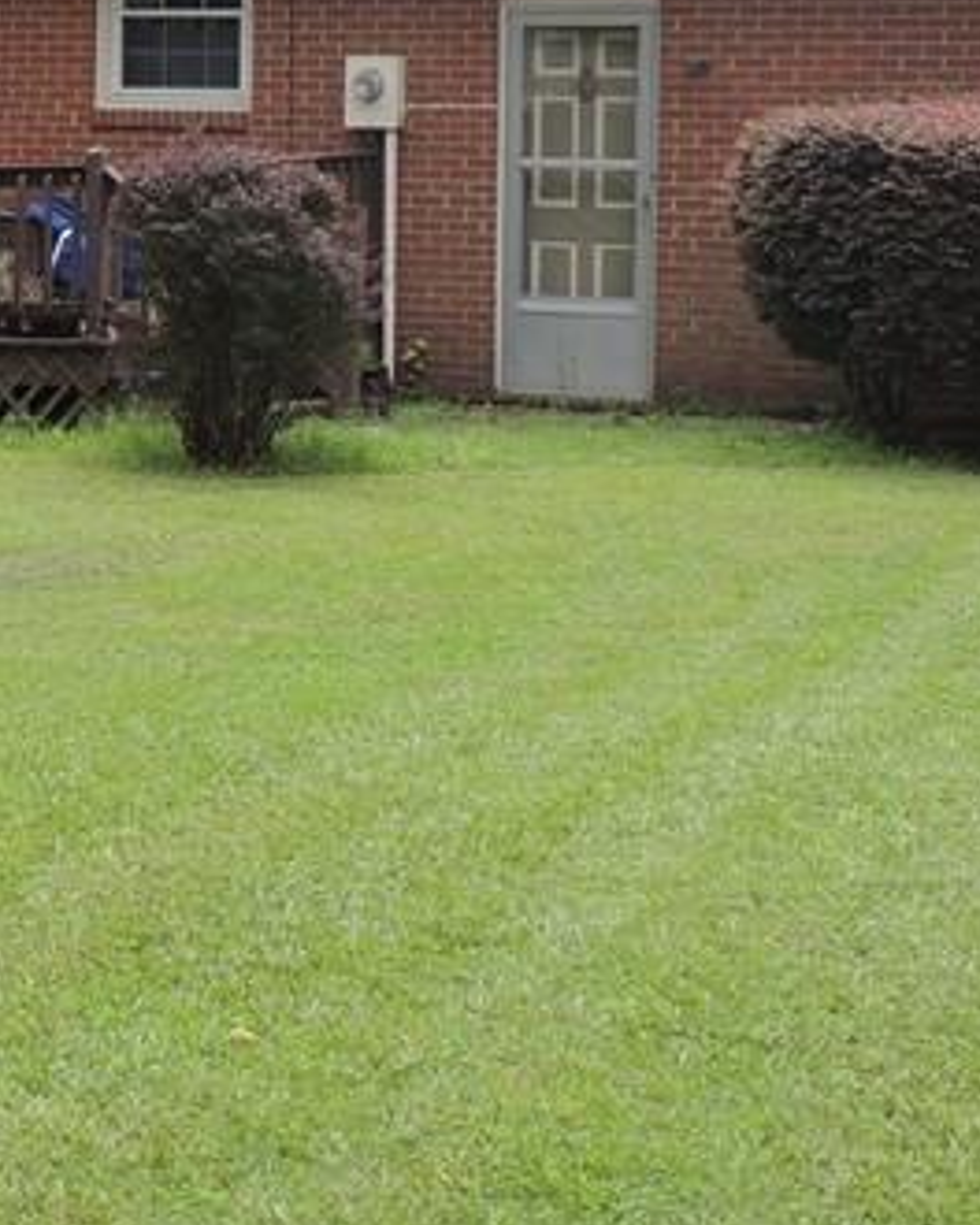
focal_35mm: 100
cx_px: -186
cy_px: 119
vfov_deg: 18.8
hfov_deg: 14.9
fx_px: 3626
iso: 100
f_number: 3.2
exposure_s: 1/500
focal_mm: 5.8
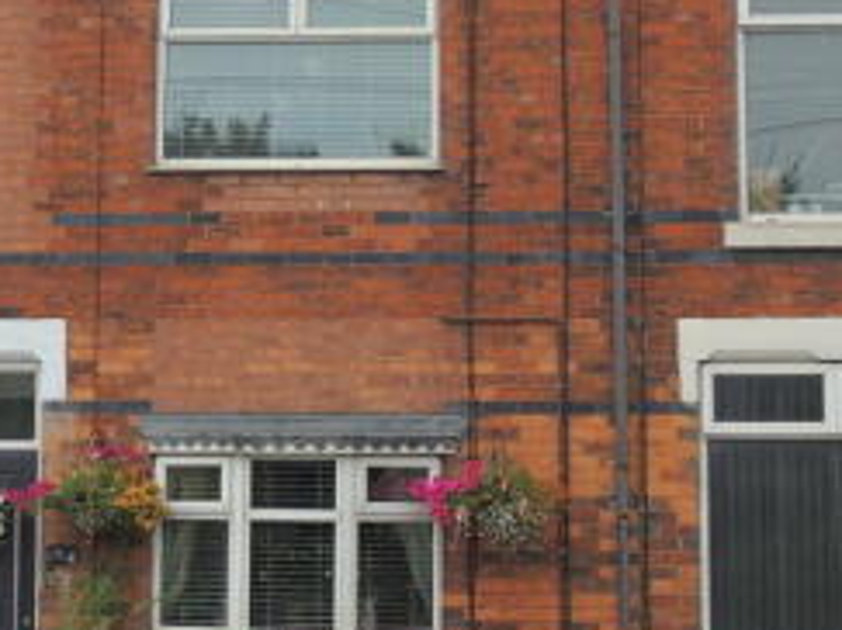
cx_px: 307
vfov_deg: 15.4
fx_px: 2334
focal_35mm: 96
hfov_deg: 20.4
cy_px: 275
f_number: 3.3
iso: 100
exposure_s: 1/500
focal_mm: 7.1
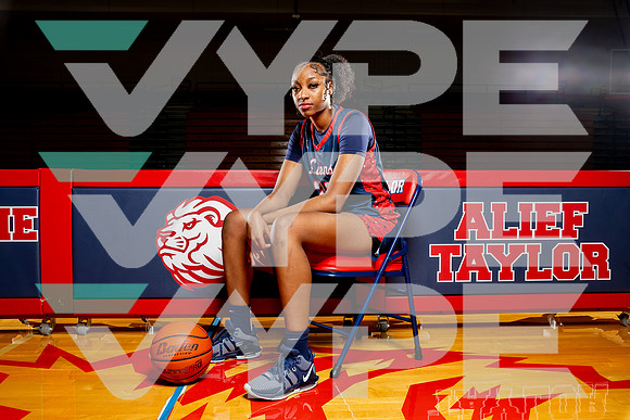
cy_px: 209
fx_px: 565
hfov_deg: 58.3
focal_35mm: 32
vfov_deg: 40.8
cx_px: 311
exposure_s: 1/250
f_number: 5.6
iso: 200
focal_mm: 31
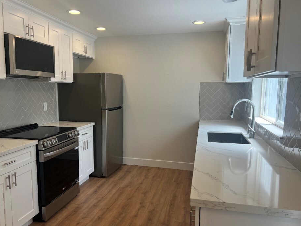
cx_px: 138
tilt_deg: -7.1
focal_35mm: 29
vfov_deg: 48.2
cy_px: 119
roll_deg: -0.2
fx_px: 252
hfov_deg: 61.6
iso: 40
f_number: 1.5
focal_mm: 5.7
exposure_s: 1/230
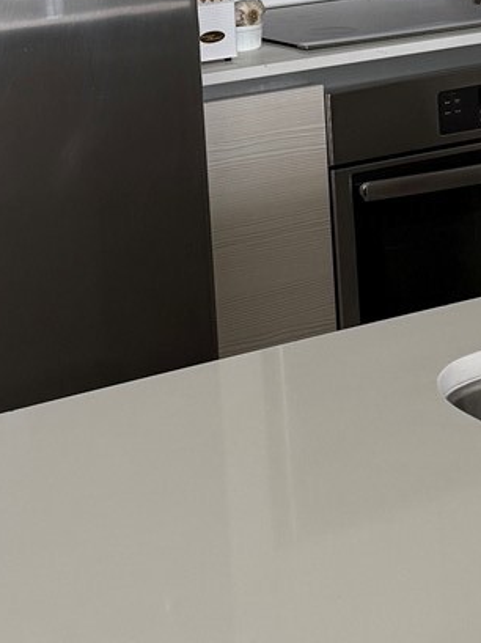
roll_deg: +2.8
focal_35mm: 94
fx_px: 1744
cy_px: -124
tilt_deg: -2.6
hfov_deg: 15.7
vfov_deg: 19.7
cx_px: 272
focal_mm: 6.76
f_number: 1.78
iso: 200
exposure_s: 1/121
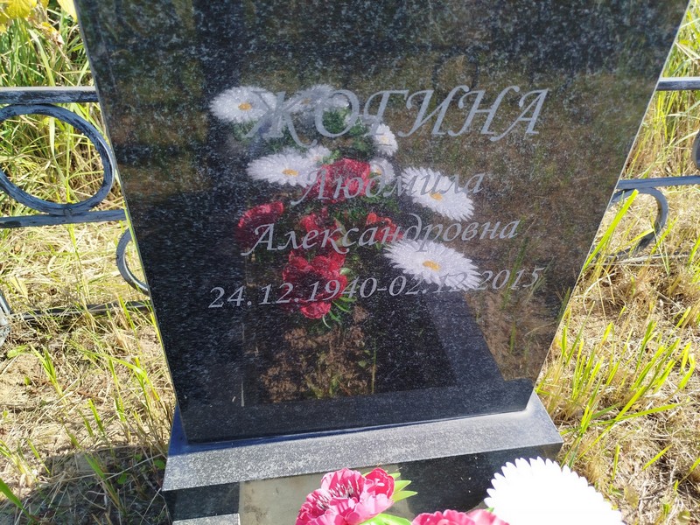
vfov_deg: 56.8
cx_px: 350
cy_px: 262
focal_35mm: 24
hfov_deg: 71.6
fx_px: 485
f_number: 1.7
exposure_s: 1/336
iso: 50
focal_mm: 5.31
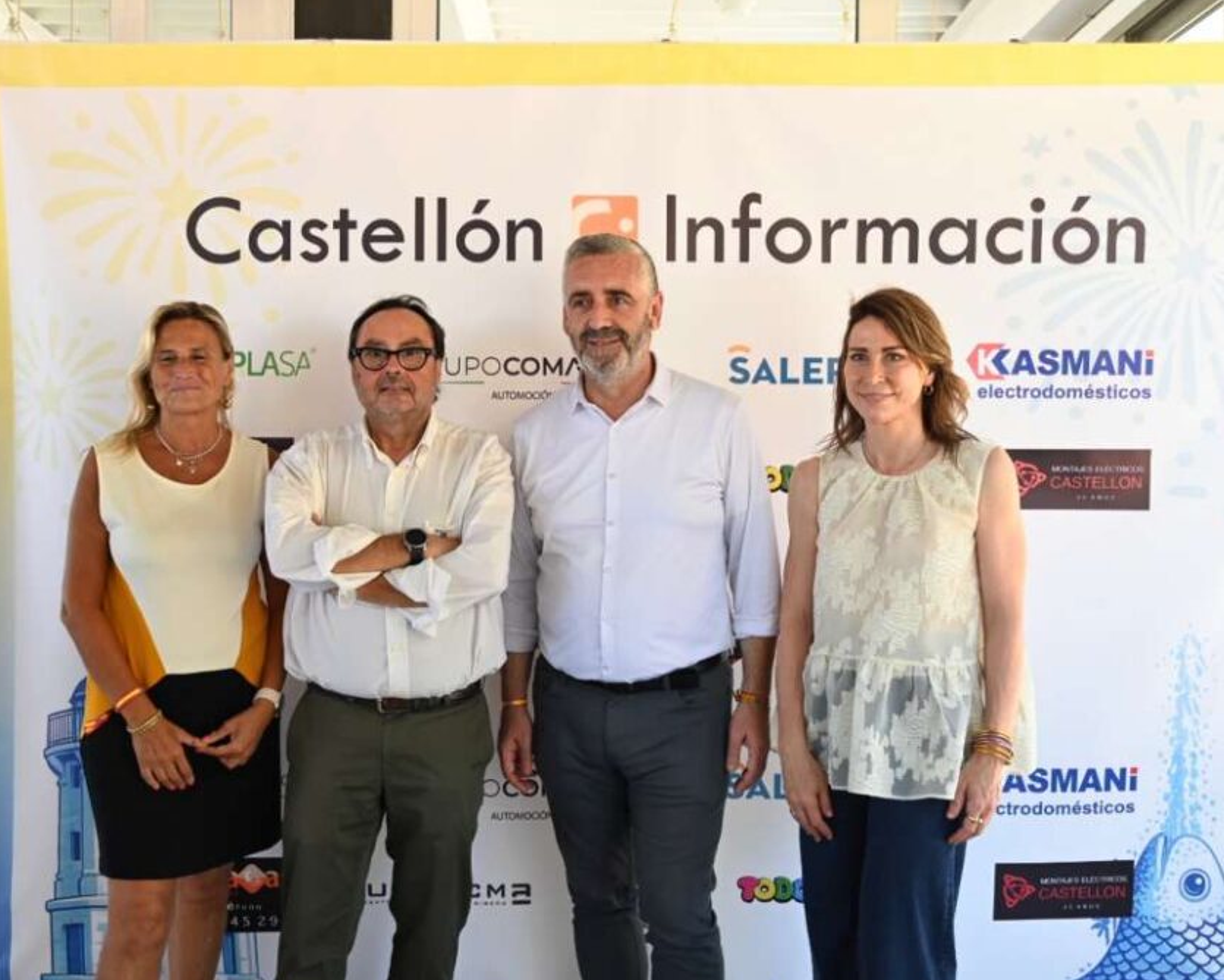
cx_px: 626
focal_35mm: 38
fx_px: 1377
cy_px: 486
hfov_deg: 47.9
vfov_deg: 39.2
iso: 400
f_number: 5
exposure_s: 1/161
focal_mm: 33
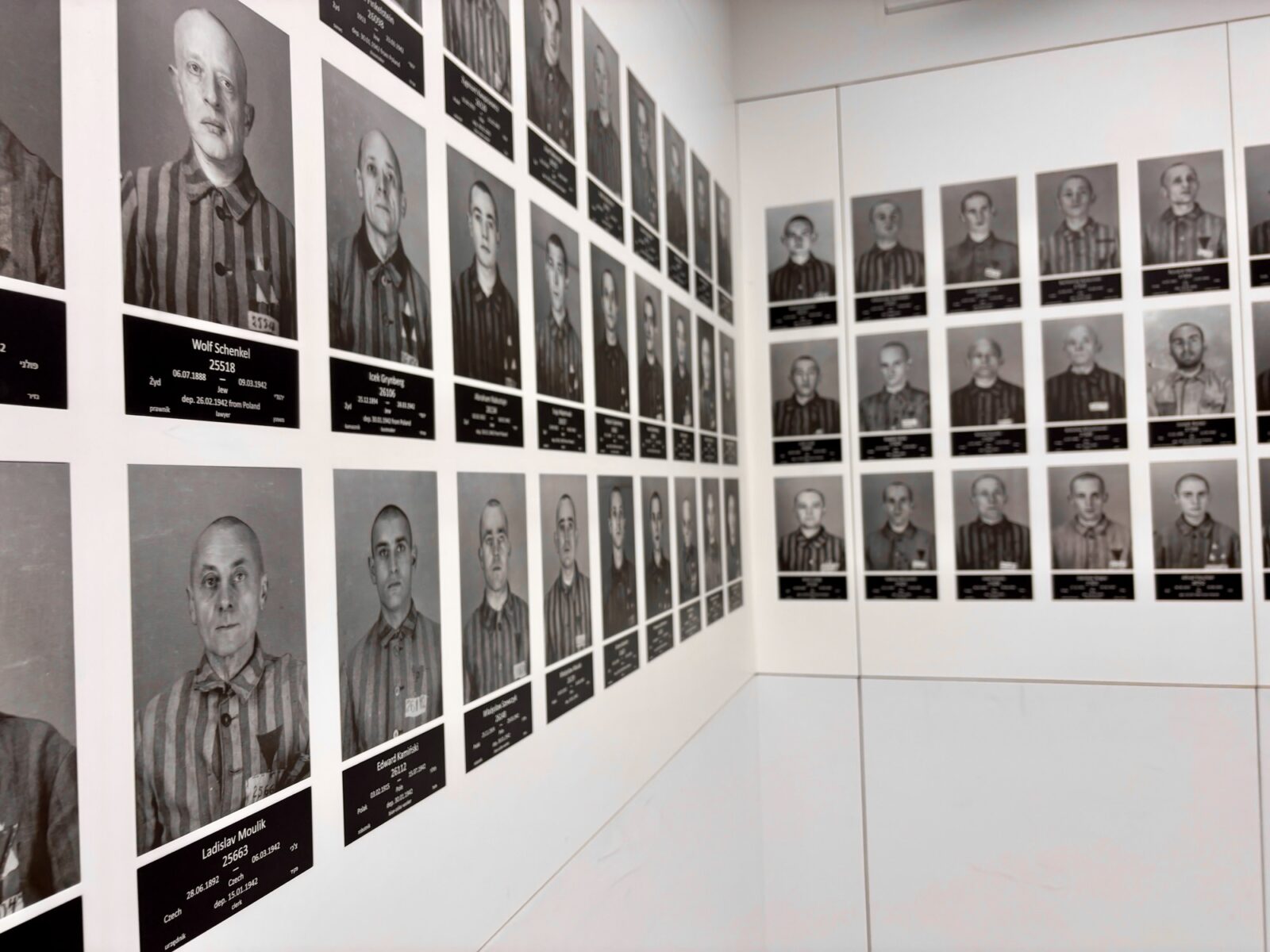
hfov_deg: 67.3
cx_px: 635
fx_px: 954
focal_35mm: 26
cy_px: 476
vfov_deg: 53.1
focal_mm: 5.96
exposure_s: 1/100
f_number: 1.6
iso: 64
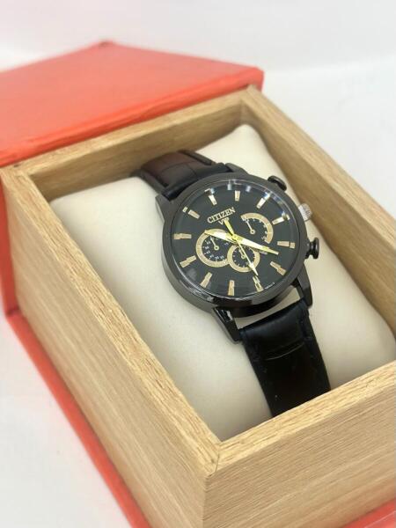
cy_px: 264
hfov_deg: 30.3
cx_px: 198
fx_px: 732
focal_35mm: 48
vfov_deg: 39.7
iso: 80
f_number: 1.78
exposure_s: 1/823
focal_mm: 6.86
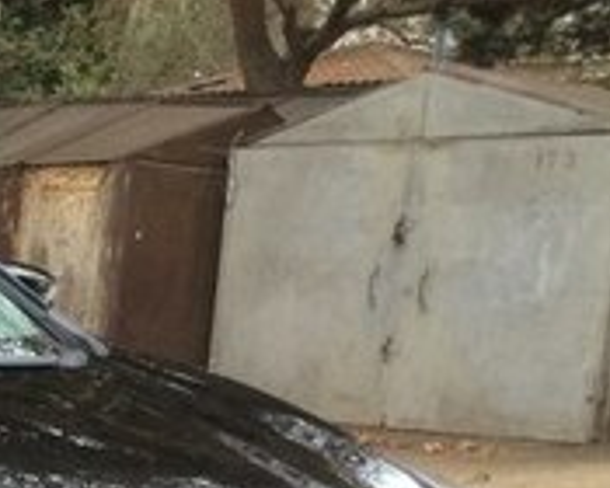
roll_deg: -0.3
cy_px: 748
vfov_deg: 13.5
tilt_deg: -15.8
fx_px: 1932
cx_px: -387
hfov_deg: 16.0
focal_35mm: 107
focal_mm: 4.15
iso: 64
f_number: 2.2
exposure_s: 1/33
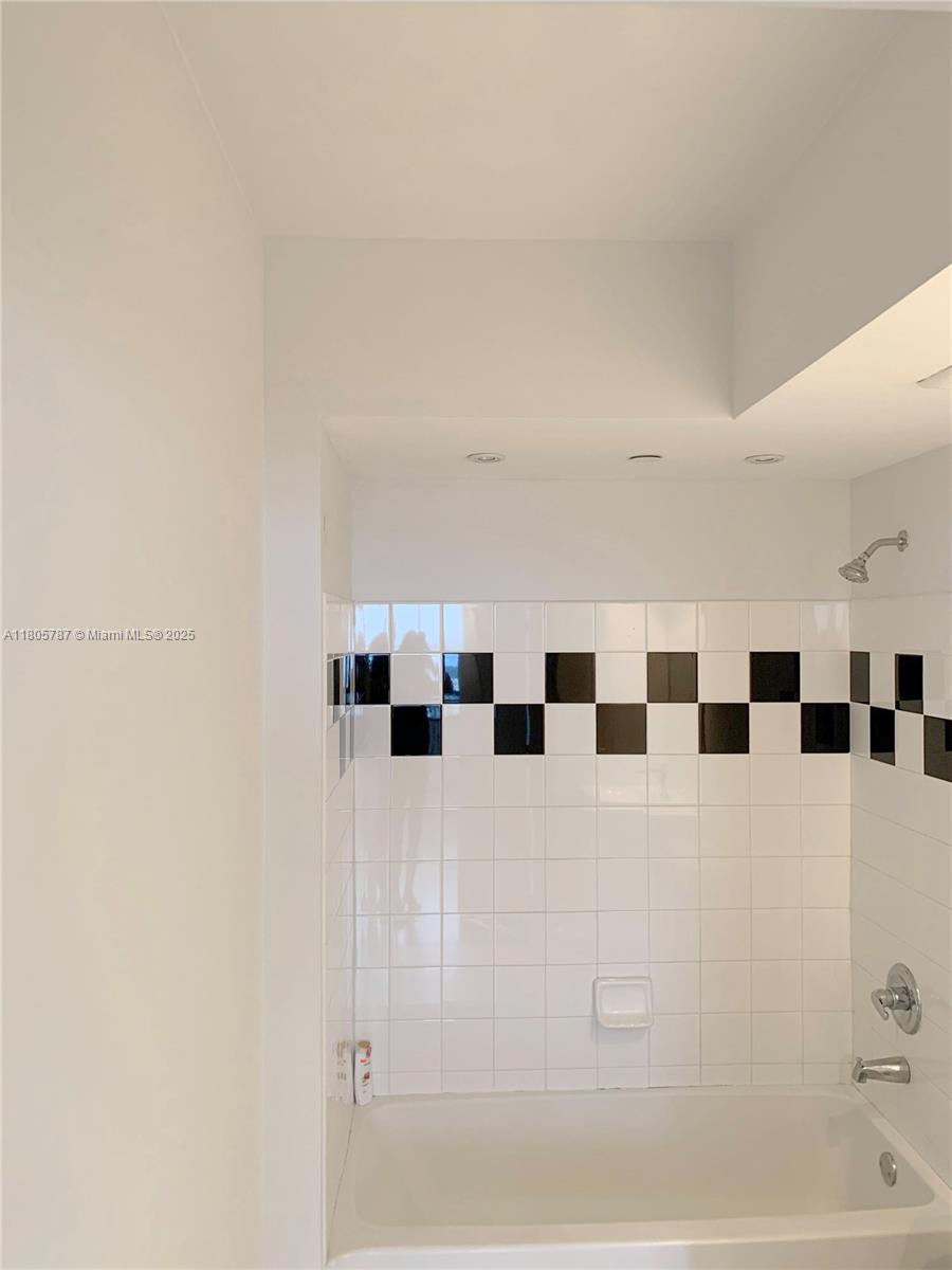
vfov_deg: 67.3
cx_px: 476
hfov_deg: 53.1
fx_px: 953
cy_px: 635
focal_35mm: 26
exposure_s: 1/60
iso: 125
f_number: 1.8
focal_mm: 4.25
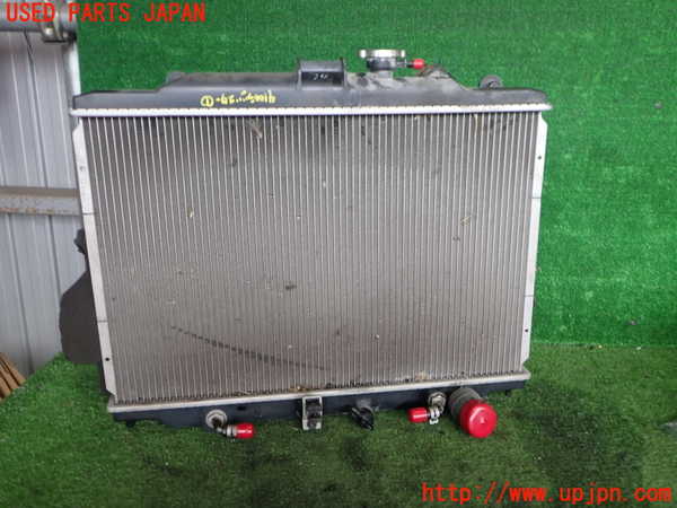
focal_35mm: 30
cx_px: 338
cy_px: 254
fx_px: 587
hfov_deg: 60.0
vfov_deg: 46.8
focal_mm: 5.4
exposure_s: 1/125
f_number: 2.3
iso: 160
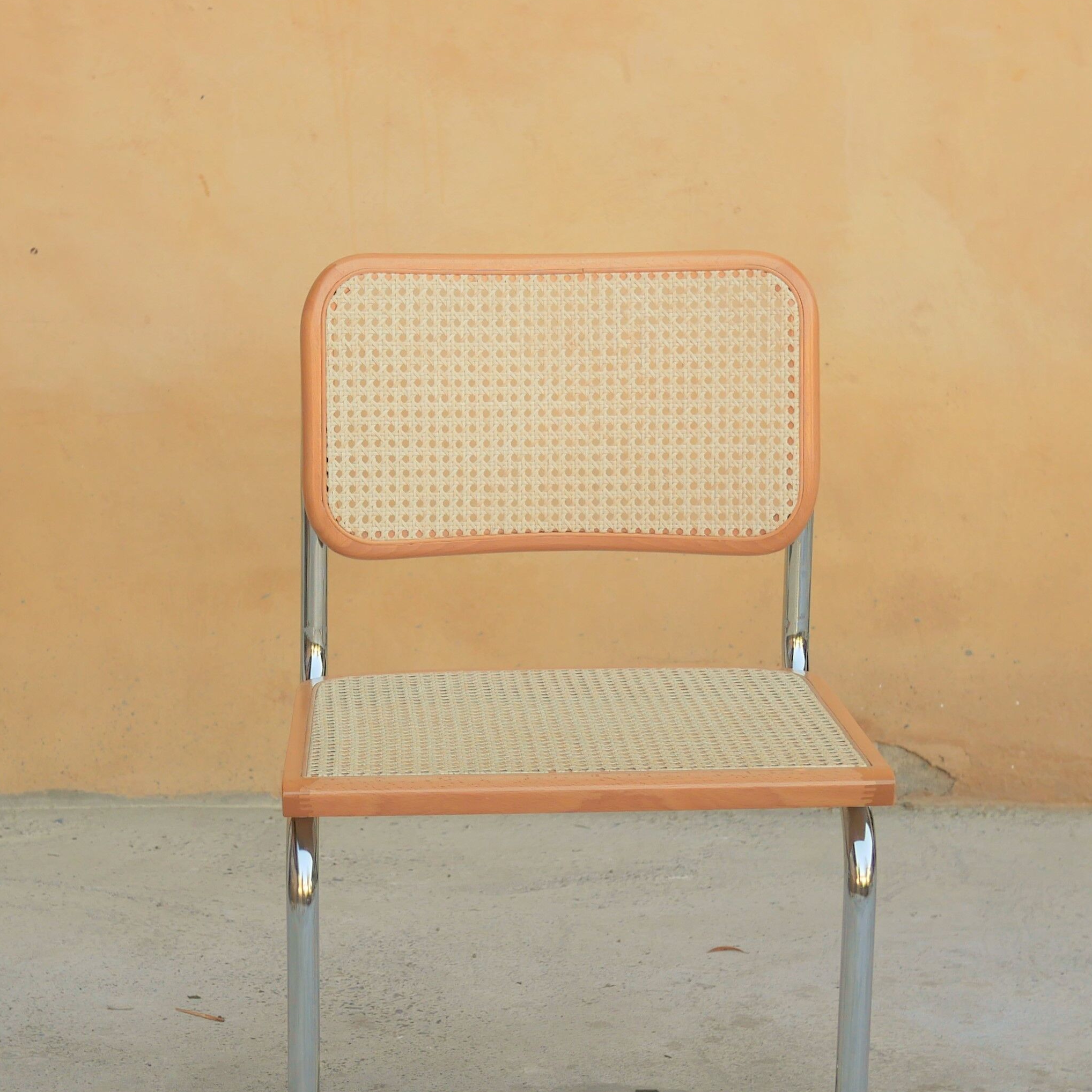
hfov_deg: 22.1
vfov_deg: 22.2
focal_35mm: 78
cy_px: 656
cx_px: 379
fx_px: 2784
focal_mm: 20
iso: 200
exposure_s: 1/400
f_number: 3.2
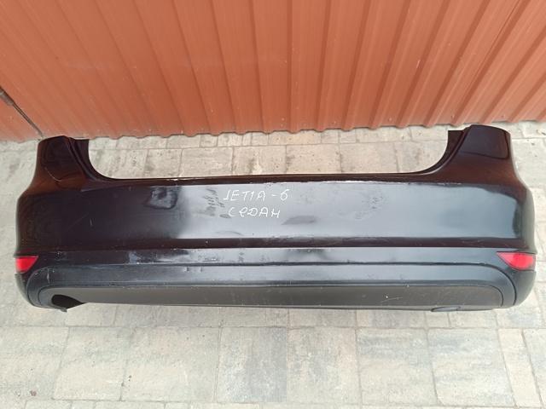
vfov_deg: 56.8
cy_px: 204
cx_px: 273
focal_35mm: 24
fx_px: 379
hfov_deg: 71.6
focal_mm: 5.59
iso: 77
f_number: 1.88
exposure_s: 1/101
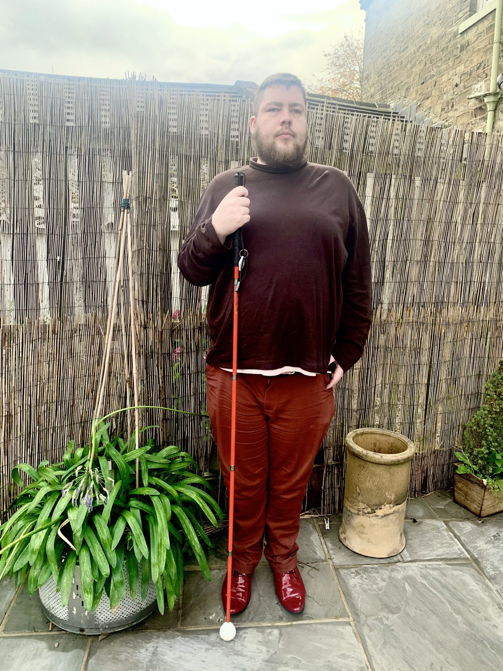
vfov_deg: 67.3
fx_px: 504
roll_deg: -1.1
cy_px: 336
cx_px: 252
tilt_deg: -12.4
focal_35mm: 26
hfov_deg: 53.1
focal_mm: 4.25
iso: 25
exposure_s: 1/543
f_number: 1.8
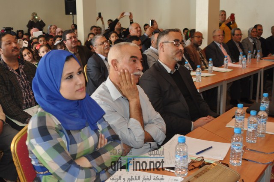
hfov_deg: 46.5
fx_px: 319
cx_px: 137
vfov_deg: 31.8
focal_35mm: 42
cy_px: 91
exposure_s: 1/60
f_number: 3.8
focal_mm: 28
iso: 800
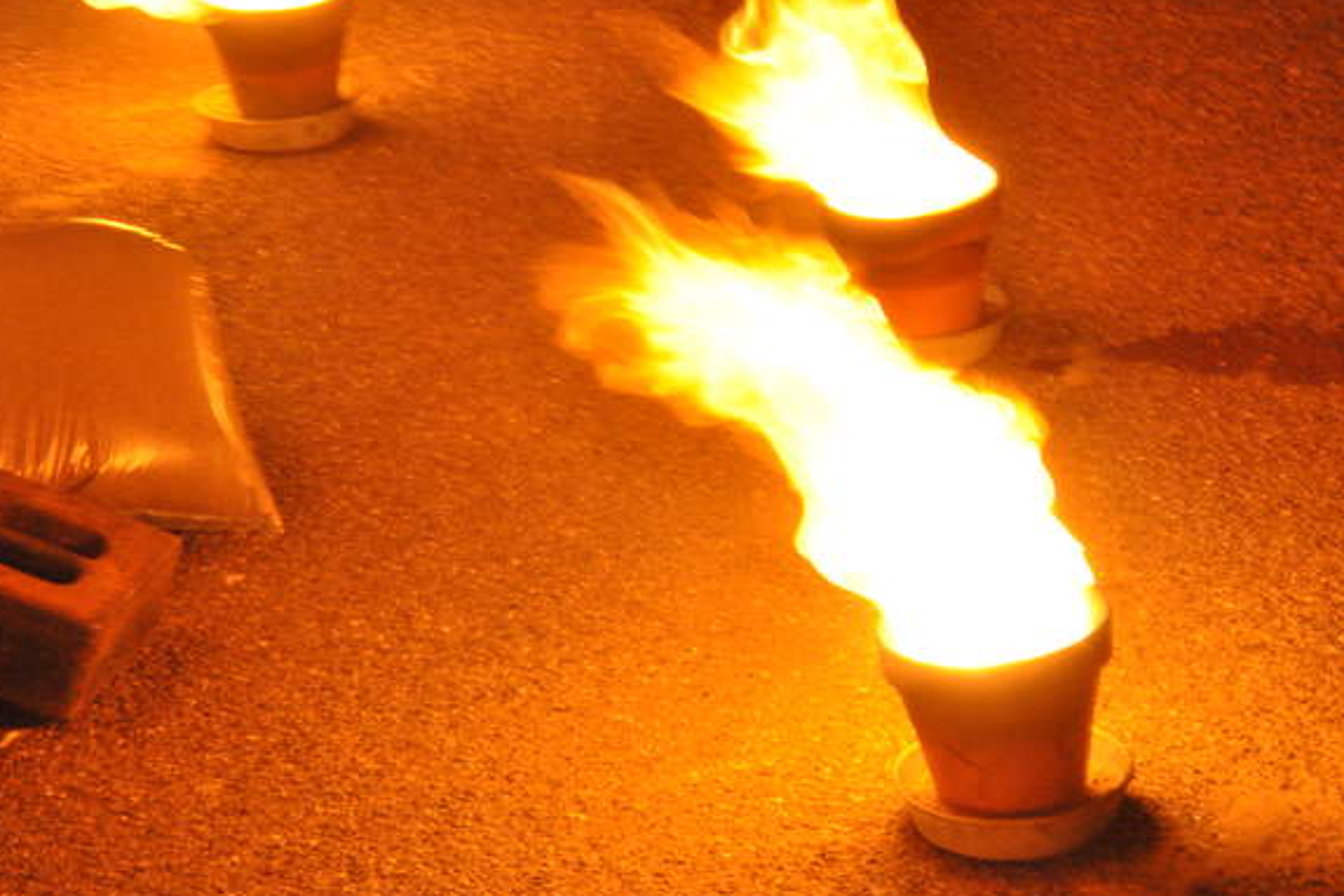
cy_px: 452
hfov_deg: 16.3
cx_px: 697
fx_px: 4687
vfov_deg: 10.9
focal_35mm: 126
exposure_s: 1/1.3
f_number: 36
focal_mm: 75
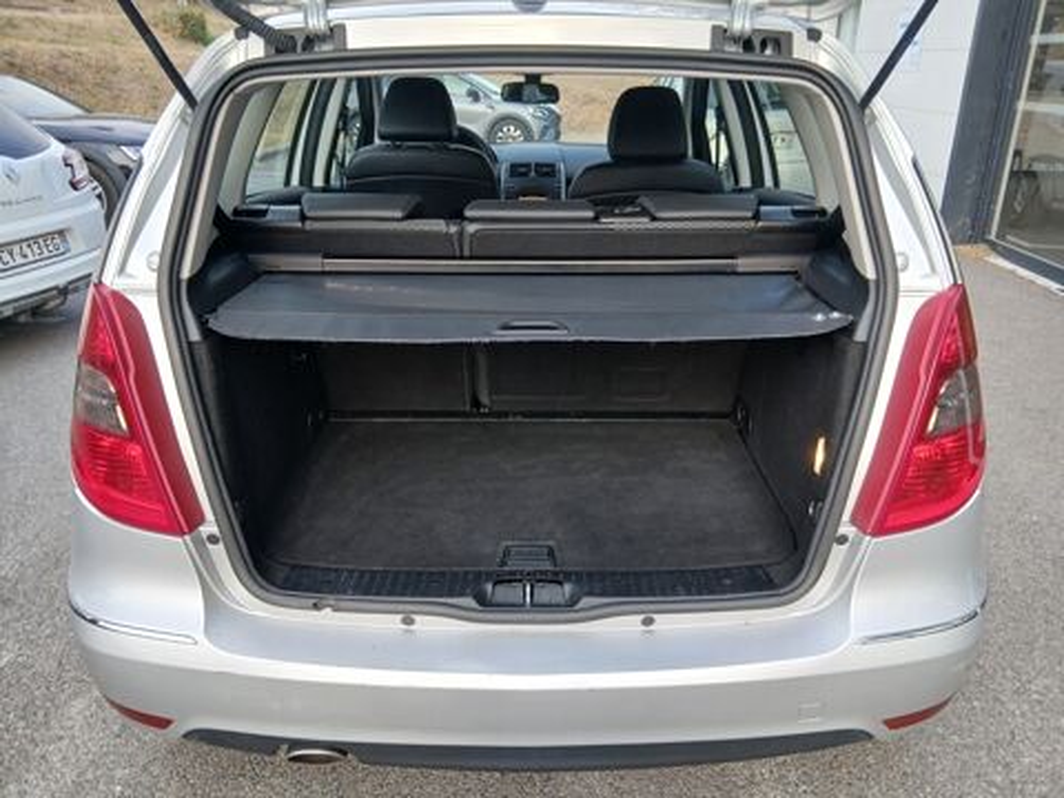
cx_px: 532
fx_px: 799
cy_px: 399
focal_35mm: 26
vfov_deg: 53.1
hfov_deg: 67.3
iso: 40
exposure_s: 1/50
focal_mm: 3.98
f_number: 1.8
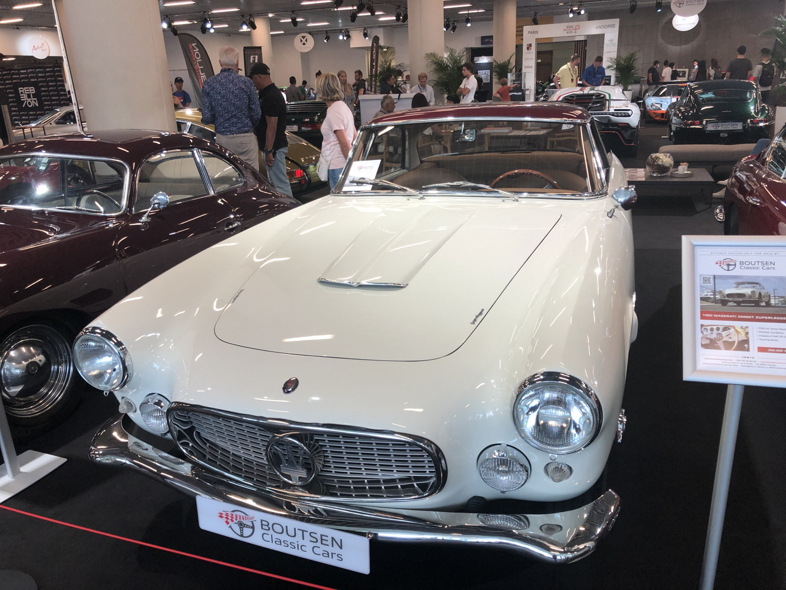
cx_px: 393
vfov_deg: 49.7
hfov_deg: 63.4
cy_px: 295
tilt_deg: -20.1
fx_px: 636
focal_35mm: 28
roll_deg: +2.9
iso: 40
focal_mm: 3.99
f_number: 1.8
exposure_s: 1/75
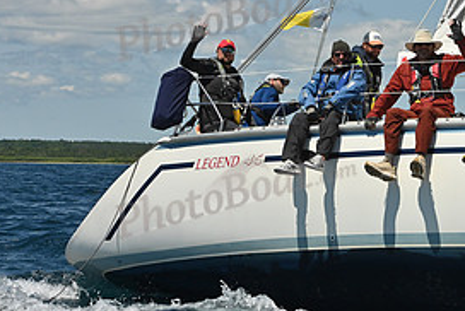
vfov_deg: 9.2
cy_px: 81
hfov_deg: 13.6
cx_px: 446
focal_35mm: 149
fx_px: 1927
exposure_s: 1/1000
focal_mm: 70
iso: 320
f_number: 13
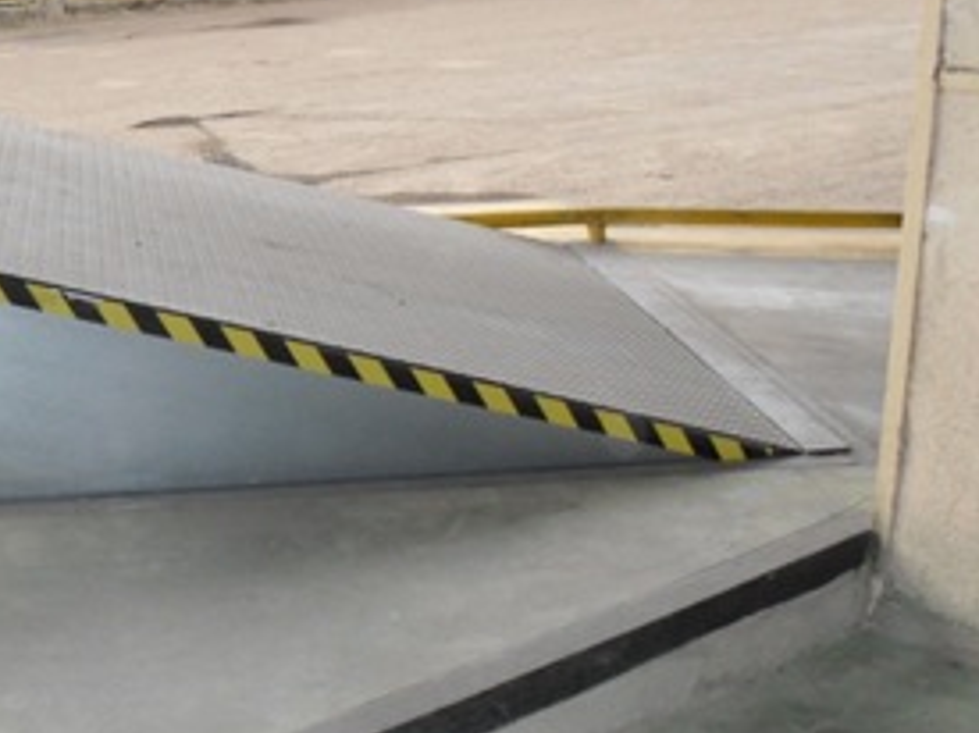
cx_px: 217
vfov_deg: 23.6
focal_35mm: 62
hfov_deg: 30.6
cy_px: 427
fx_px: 1753
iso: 200
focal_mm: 6.3
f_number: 2.8
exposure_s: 1/45
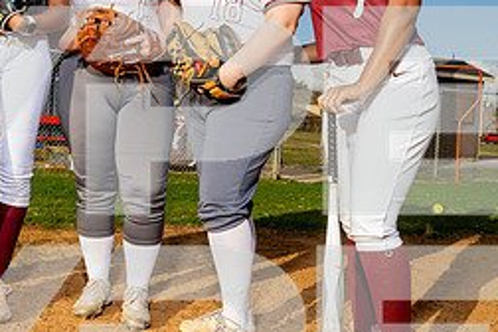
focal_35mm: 46
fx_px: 636
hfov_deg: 39.6
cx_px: 47
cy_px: 112
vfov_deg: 29.1
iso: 100
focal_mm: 20
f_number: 9
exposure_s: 1/250
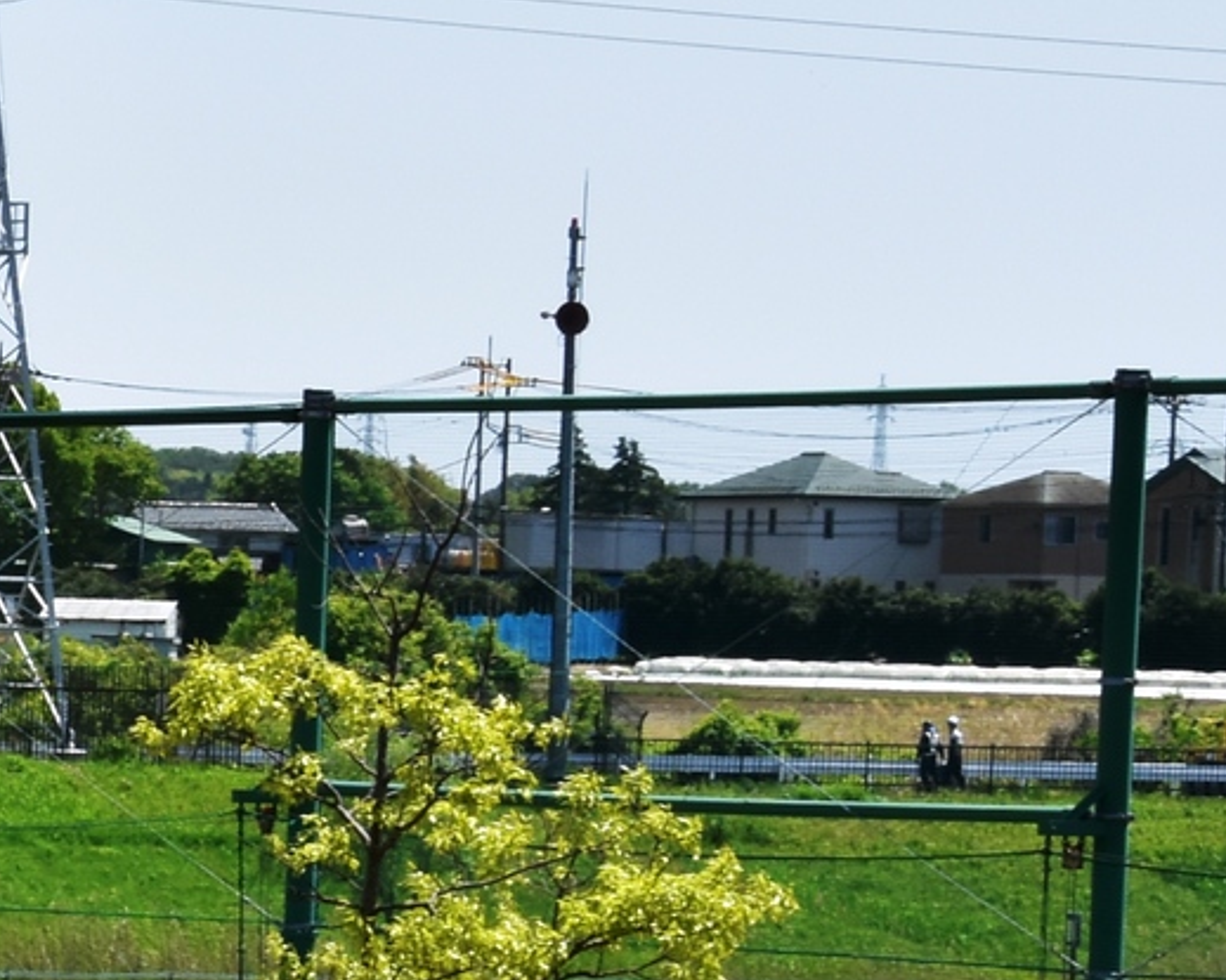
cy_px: 1103
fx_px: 10230
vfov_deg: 5.5
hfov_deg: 6.7
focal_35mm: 282
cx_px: -964
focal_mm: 52
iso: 400
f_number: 22
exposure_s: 1/125
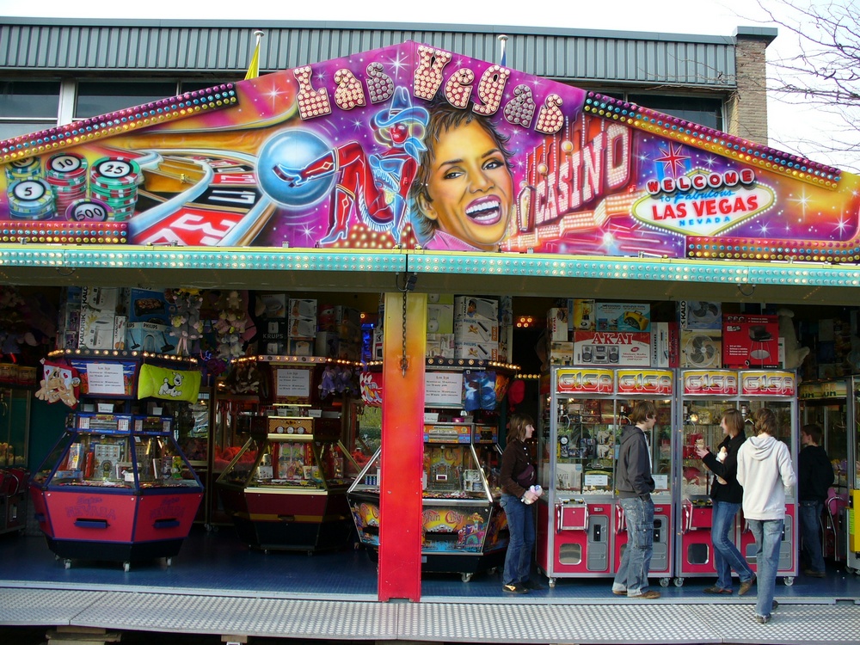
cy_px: 322
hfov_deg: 50.1
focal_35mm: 37
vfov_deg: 38.7
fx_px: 919
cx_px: 430
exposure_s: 1/160
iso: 80
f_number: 2.8
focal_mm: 6.1
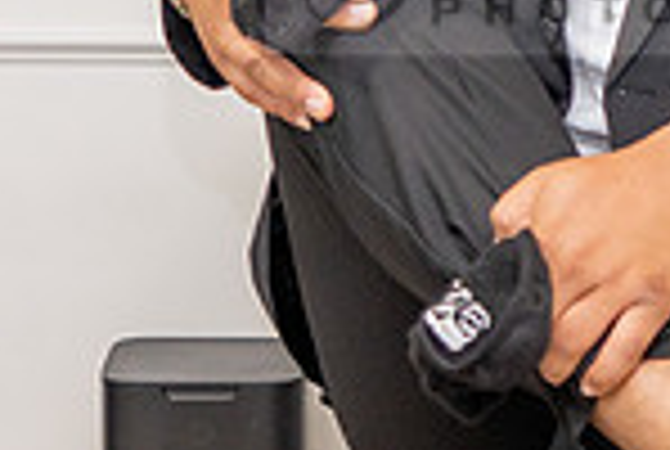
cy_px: 216
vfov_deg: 7.4
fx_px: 3487
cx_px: 635
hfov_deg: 10.9
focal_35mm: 187
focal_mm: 32
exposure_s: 1/160
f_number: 4
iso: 640
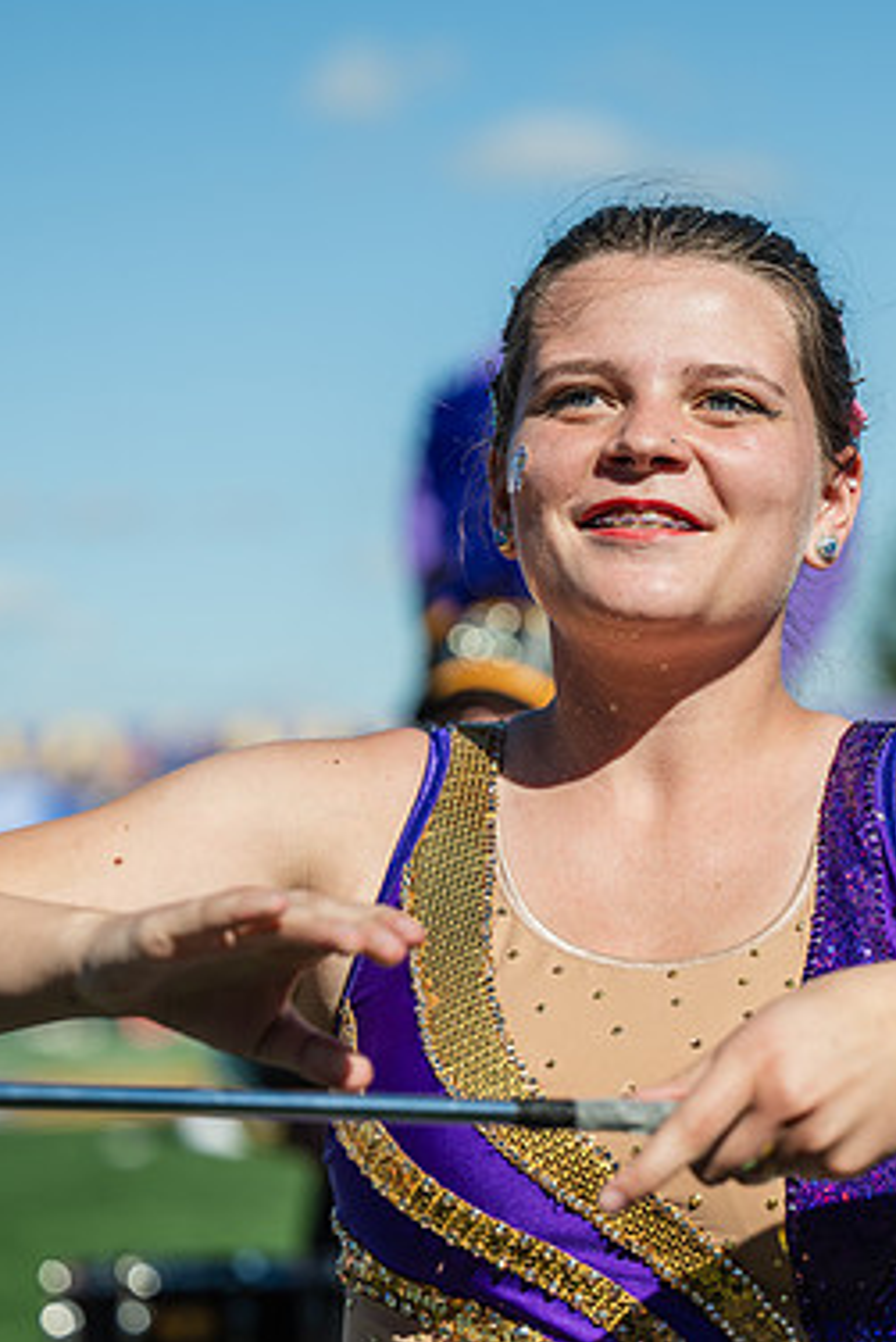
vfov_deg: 16.0
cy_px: 655
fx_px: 4774
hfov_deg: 10.7
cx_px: 707
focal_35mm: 128
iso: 80
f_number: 3.2
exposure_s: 1/1250
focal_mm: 83
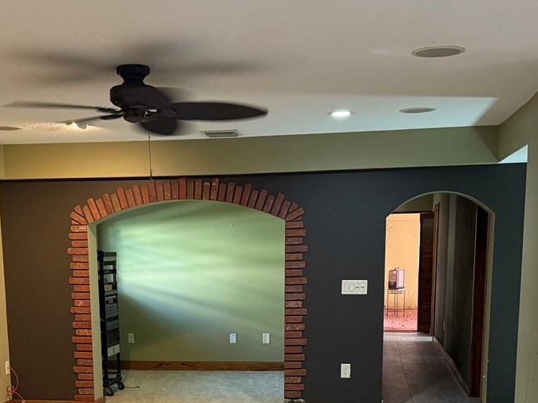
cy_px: 398
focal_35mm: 57
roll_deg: +1.4
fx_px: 886
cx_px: 196
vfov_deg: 24.5
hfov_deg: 33.6
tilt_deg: -9.6
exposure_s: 1/60
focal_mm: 6.76
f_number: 1.78
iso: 250
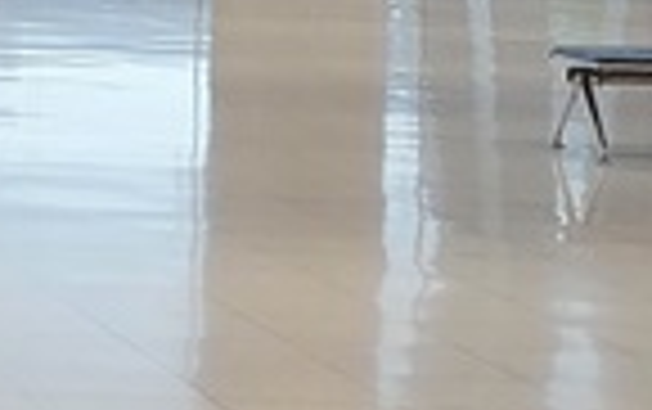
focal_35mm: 190
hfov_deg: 9.8
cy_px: -207
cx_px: -895
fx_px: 3380
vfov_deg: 6.8
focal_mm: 5.4
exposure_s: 1/100
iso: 125
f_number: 1.8
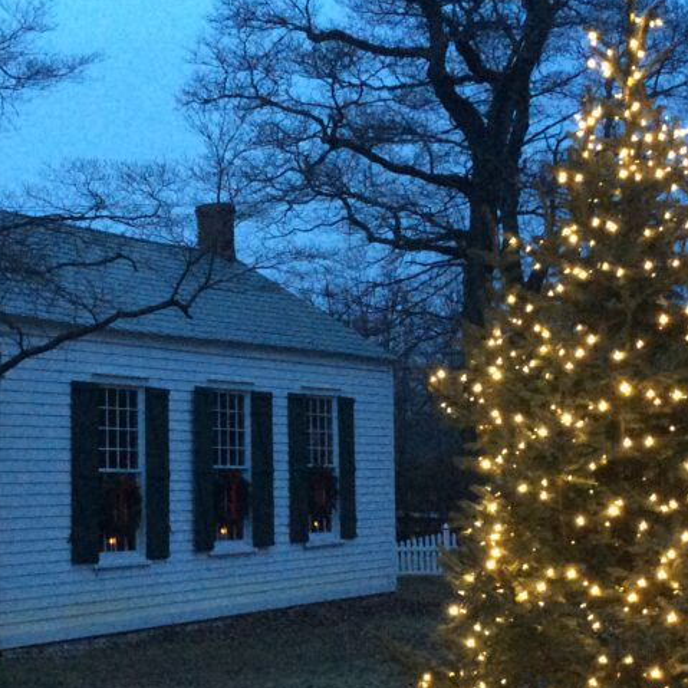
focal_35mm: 65
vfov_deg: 26.4
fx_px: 1462
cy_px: 441
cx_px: 169
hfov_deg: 26.1
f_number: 2.4
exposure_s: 1/15
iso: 400
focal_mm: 3.3
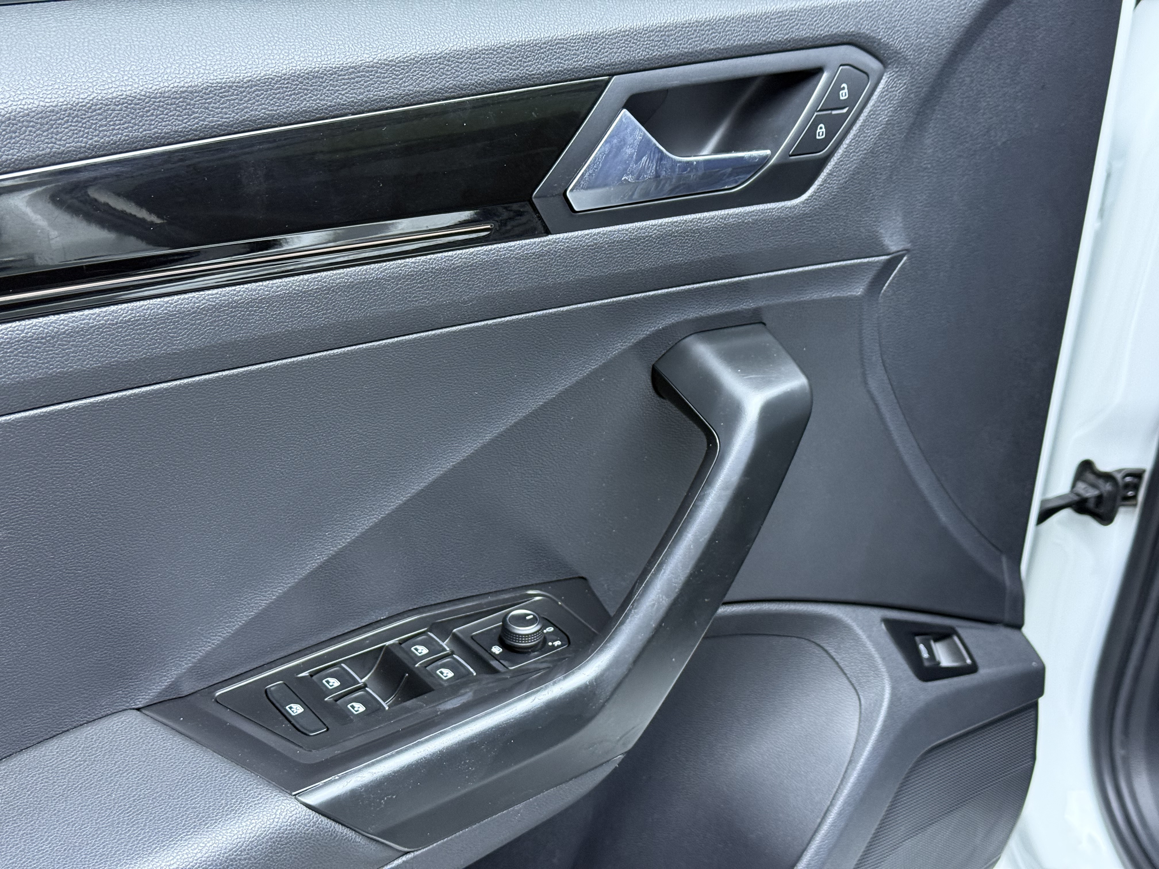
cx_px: 580
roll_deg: -0.6
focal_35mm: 48
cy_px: 434
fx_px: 1607
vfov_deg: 30.3
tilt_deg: -30.4
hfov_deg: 39.7
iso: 200
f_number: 1.78
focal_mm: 6.76
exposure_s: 1/33
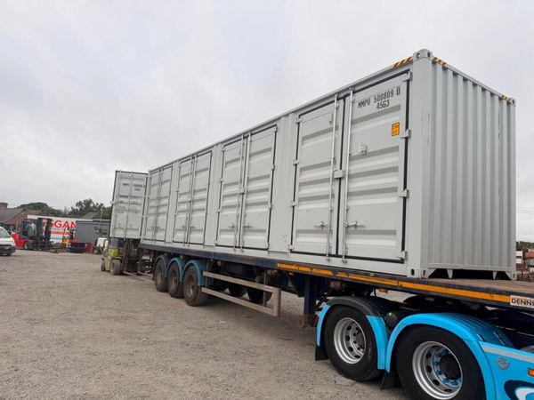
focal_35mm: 24
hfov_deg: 71.6
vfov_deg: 56.8
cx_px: 267
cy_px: 200
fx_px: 370
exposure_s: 1/1122
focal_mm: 6.76
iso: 80
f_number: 1.78
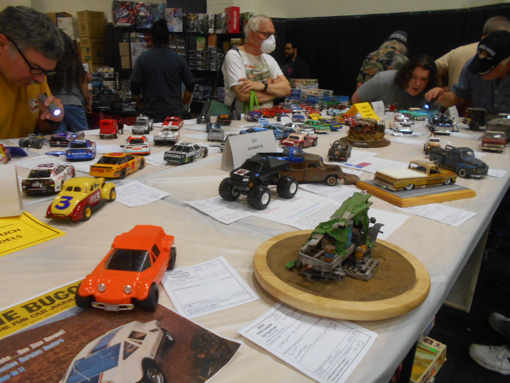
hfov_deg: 67.3
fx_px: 383
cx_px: 255
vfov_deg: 53.1
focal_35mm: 26
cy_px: 192
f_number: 3.2
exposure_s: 1/30
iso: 280
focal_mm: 4.6
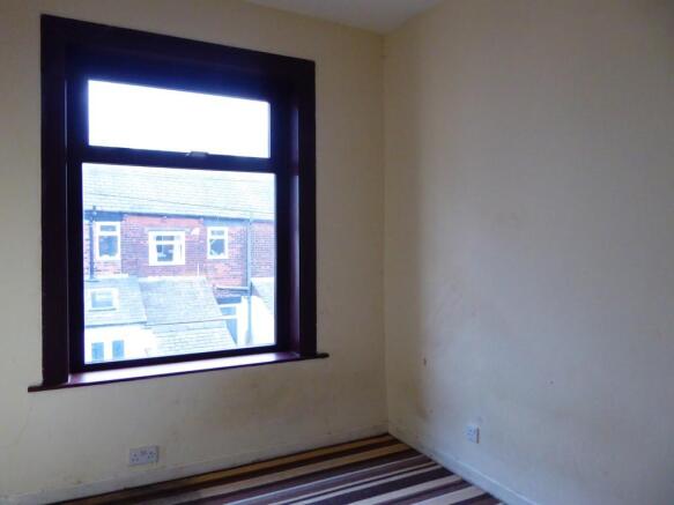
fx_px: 467
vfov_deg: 56.8
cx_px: 337
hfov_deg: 71.6
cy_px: 252
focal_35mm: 24
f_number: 3.3
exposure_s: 1/60
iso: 400
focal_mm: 4.3
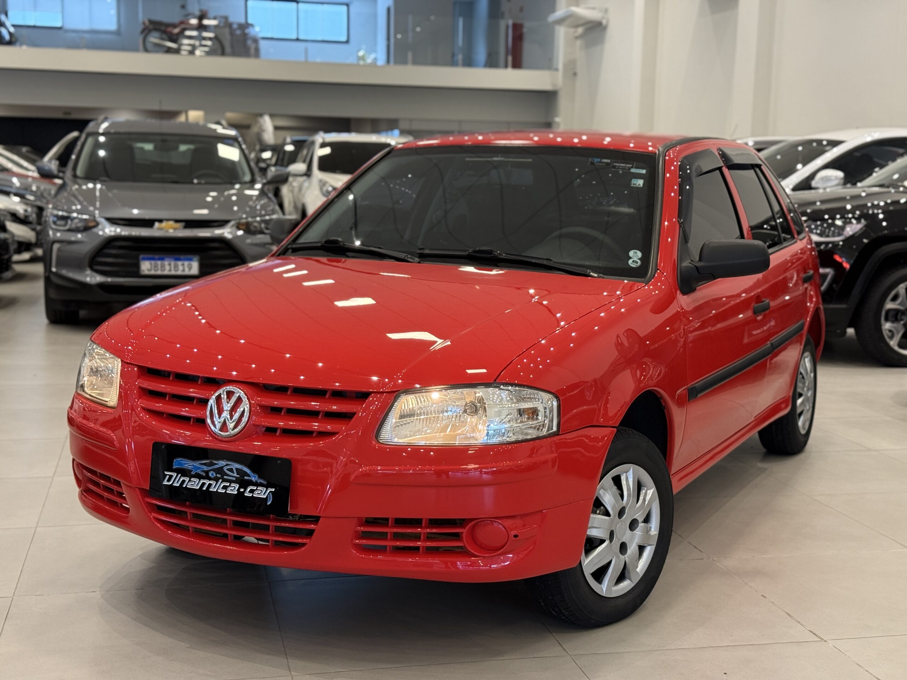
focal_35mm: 48
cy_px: 340
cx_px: 454
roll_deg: -1.2
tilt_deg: -7.4
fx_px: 1258
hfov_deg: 39.7
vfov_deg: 30.3
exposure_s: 1/60
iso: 200
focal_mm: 6.76
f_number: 1.78
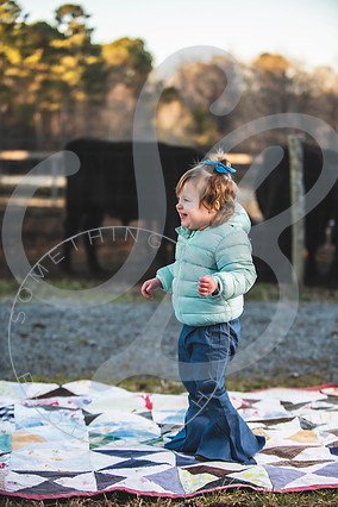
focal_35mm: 74
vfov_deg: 27.3
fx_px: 1042
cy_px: 246
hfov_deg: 18.4
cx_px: 173
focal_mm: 70
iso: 160
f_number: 2.8
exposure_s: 1/320
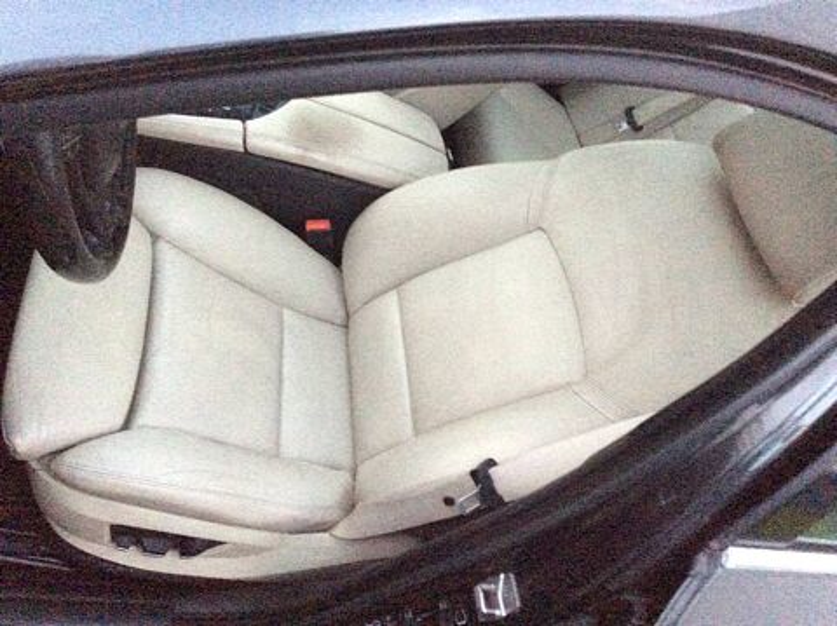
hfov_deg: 56.9
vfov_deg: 44.1
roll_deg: -44.3
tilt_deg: -40.2
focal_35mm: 32
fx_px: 773
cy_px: 313
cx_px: 418
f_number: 2.4
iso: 800
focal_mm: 3.3
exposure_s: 1/17
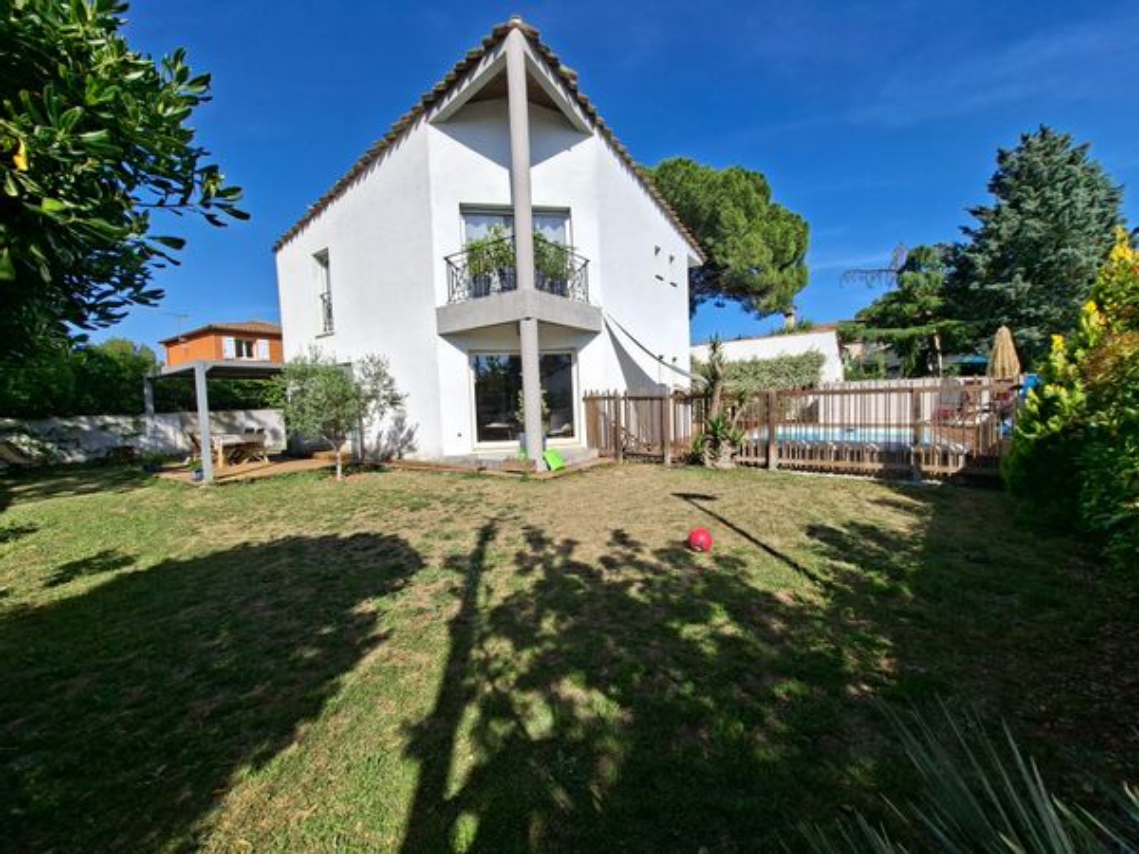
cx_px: 570
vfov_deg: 89.9
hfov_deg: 106.2
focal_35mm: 13
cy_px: 427
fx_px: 428
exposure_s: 1/1754
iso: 40
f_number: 2.2
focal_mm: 1.74
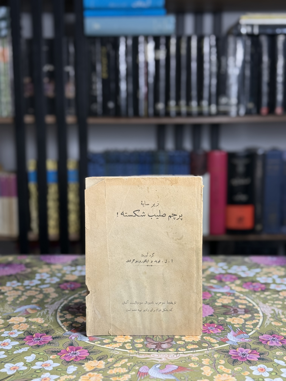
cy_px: 190
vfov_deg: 39.7
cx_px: 143
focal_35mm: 48
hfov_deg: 30.3
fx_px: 529
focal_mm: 6.76
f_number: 1.78
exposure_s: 1/121
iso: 50
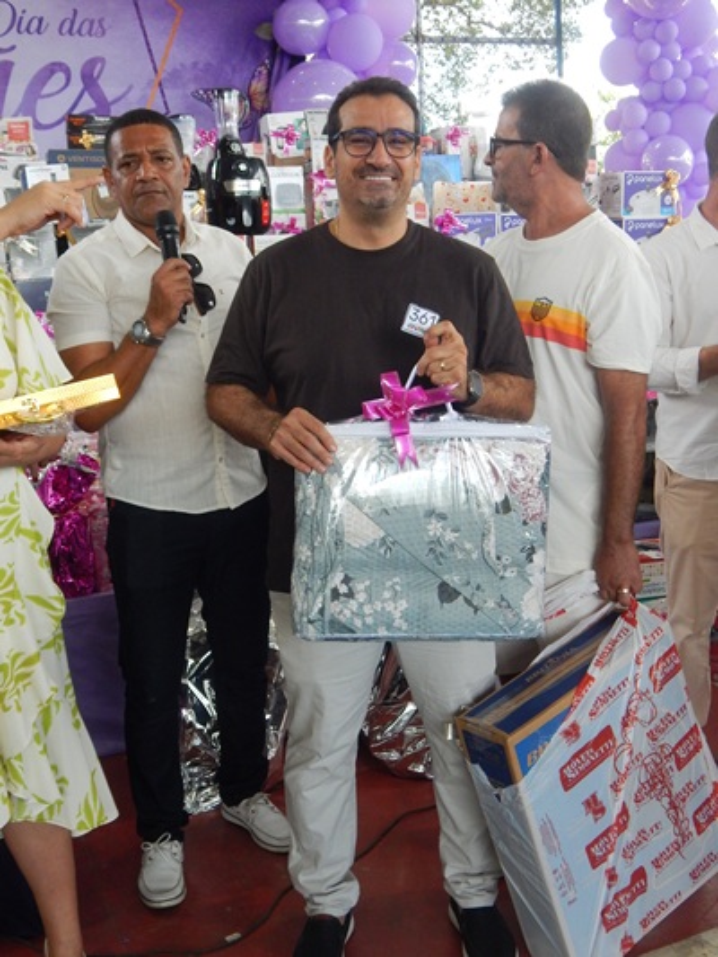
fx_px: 1189
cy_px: 478
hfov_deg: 33.6
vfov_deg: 43.8
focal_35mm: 43
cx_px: 359
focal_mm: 7.7
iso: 400
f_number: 3.6
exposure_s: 1/250
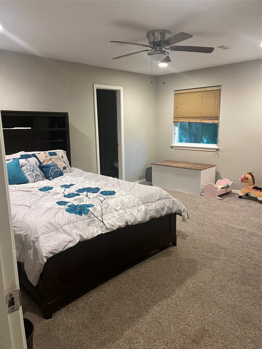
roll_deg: +1.1
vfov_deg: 67.3
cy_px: 174
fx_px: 262
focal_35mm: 26
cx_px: 131
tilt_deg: -10.7
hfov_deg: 53.1
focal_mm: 5.1
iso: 400
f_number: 1.6
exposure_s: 1/60
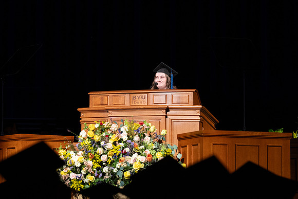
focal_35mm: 140
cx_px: 158
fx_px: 1157
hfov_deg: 14.7
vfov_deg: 9.8
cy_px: 76
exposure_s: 1/320
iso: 1600
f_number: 2.8
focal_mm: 85
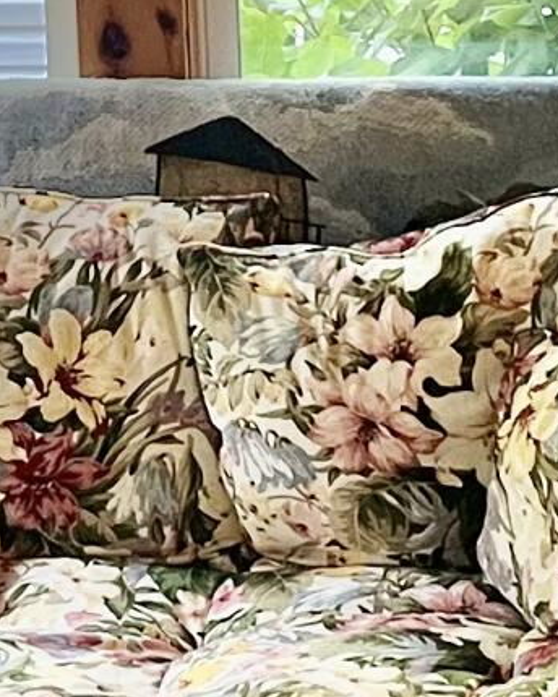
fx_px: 3654
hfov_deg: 8.7
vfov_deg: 10.8
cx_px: 198
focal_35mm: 177
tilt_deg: -8.4
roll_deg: +2.1
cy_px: 57
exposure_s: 1/60
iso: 250
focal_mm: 5.1
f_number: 1.6
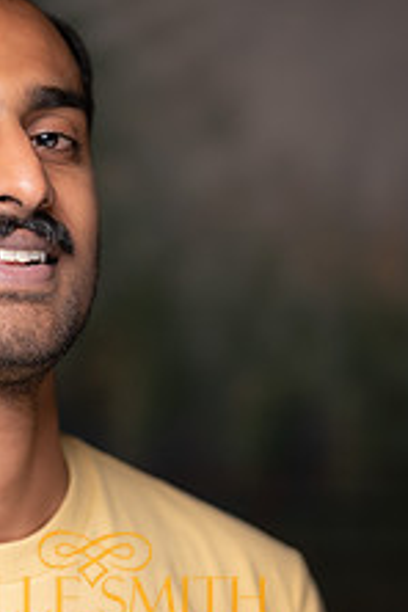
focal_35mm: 172
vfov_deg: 11.9
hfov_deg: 7.9
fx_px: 2924
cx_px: 14
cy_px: 499
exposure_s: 1/200
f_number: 2
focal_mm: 85
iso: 100
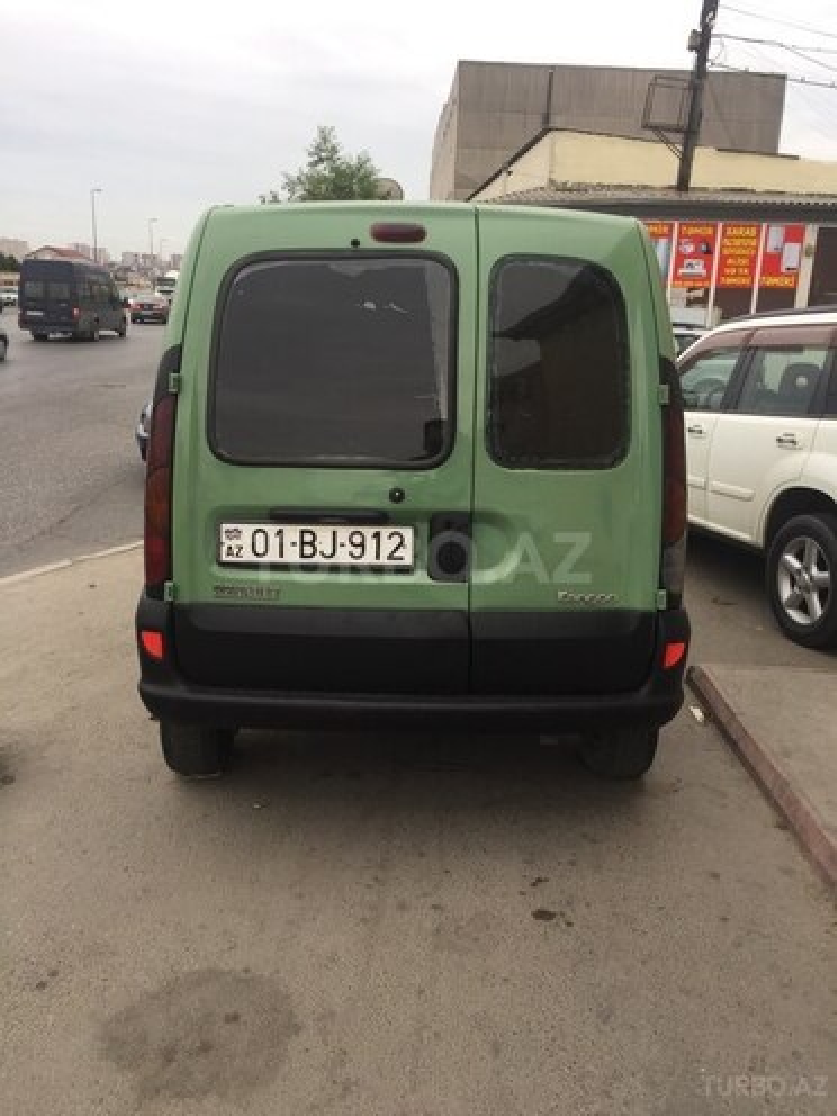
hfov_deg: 48.2
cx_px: 418
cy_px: 558
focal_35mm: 29
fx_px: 935
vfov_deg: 61.7
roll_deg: -1.8
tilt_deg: -14.2
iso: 40
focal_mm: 4.15
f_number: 2.2
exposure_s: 1/100
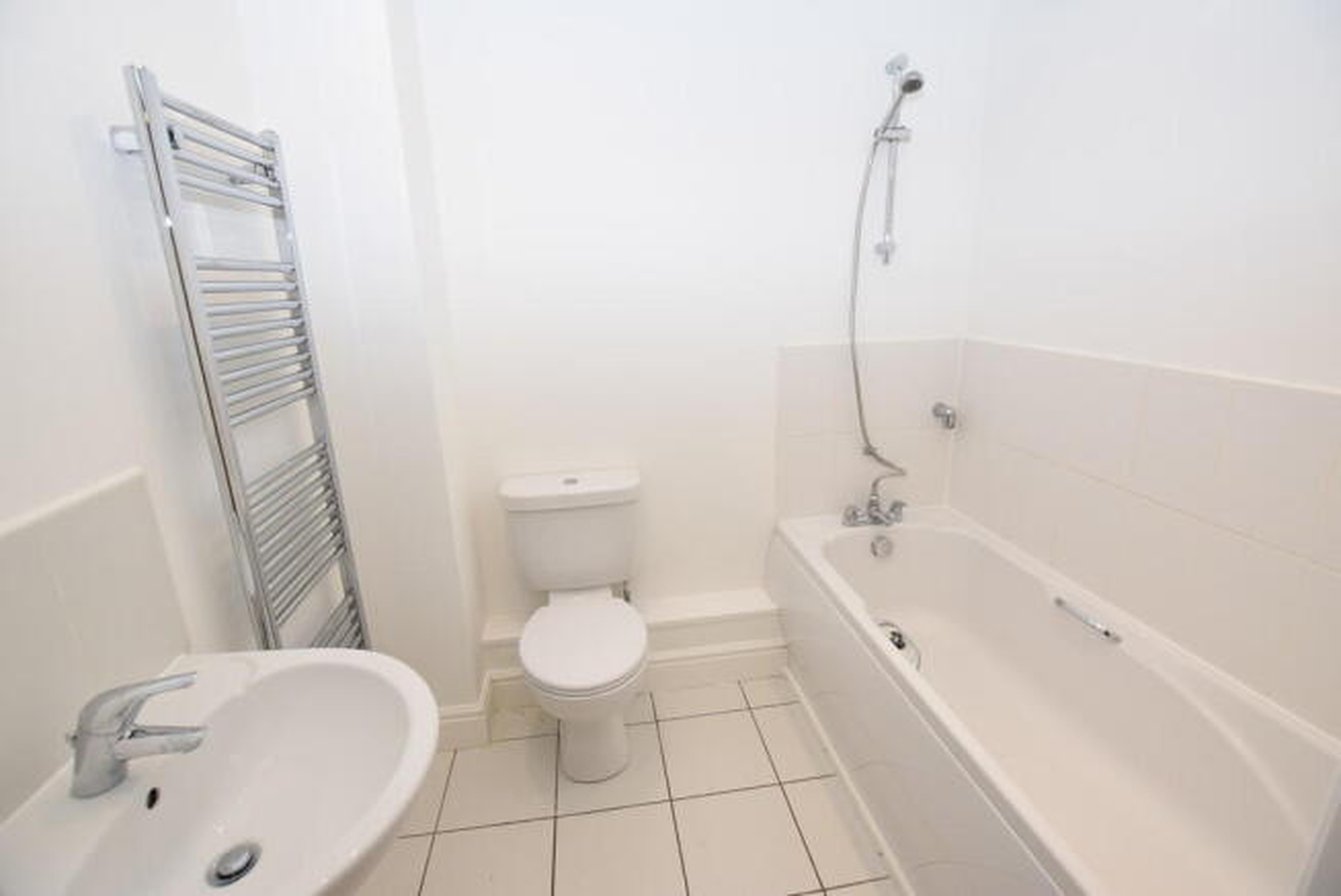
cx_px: 670
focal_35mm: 15
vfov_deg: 77.4
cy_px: 448
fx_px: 559
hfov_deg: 100.4
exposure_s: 1/80
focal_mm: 10
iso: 400
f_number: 4.5
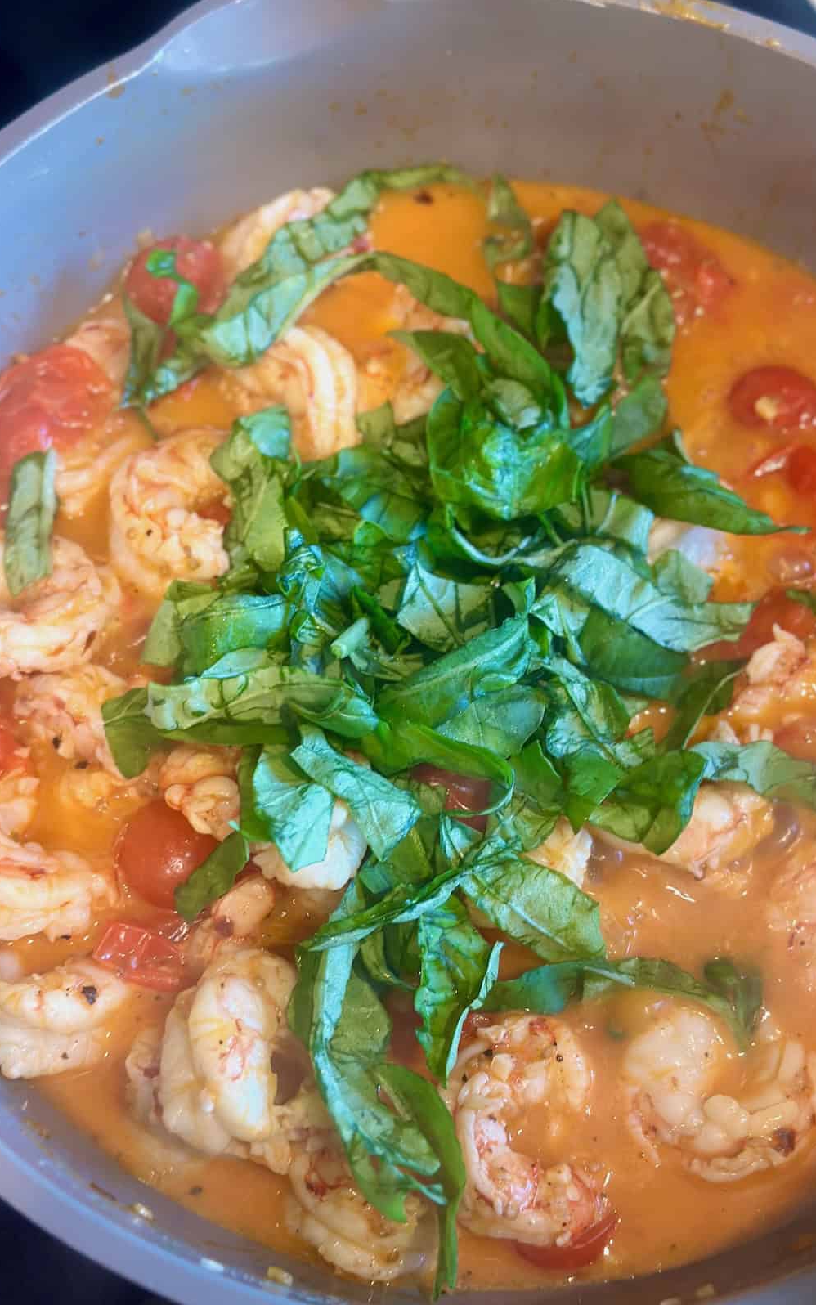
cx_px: 465
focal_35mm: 51
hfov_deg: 25.3
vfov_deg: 39.6
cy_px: 652
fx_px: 1814
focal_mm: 6.9
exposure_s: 1/40
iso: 320
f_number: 1.8
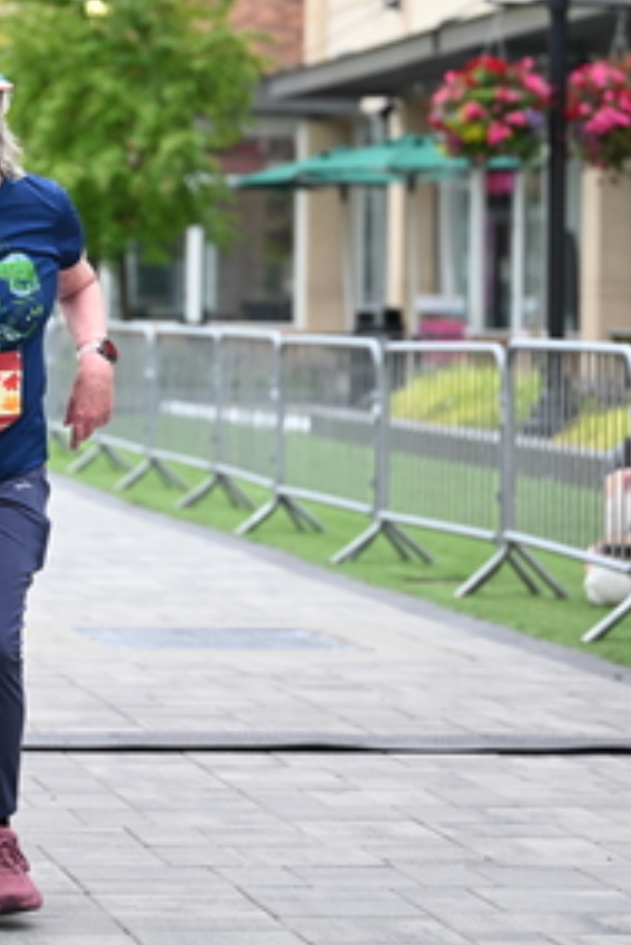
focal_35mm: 144
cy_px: 240
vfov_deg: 14.2
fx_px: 3781
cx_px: 72
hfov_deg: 9.5
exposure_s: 1/1250
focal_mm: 74
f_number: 2.8
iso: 640
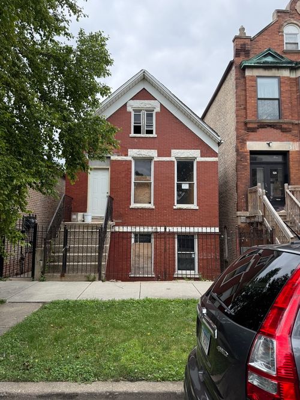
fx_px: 277
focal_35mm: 24
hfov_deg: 56.8
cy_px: 200
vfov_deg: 71.6
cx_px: 150
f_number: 1.78
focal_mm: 6.76
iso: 100
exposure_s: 1/2611
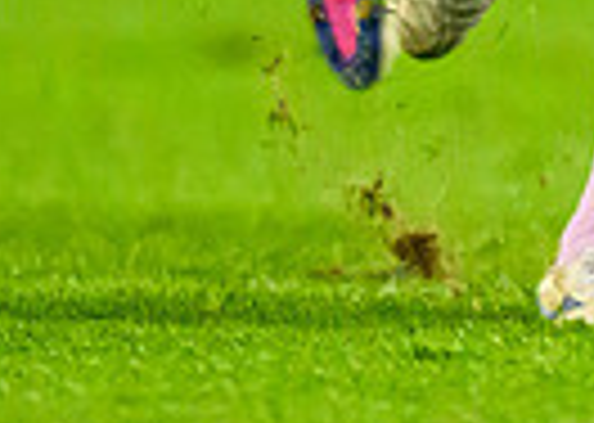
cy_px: -381
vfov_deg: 0.3
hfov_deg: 0.4
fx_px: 79495
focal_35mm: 4717
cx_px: 1225
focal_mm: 560
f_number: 4
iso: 10000
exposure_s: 1/1000
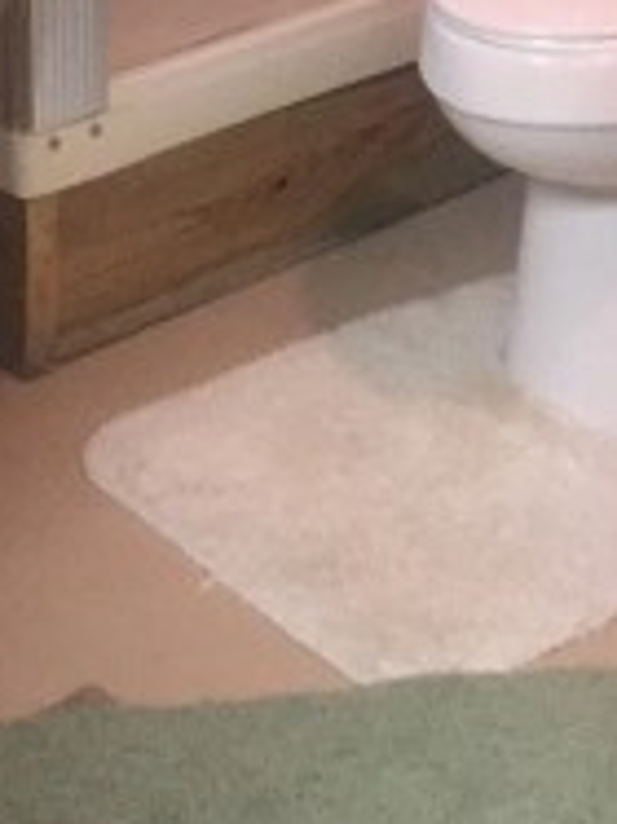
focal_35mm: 119
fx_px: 2831
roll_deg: -0.3
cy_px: -687
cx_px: 251
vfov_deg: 14.4
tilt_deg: -8.7
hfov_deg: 12.4
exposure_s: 1/30
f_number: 2.2
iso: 250
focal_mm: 4.15
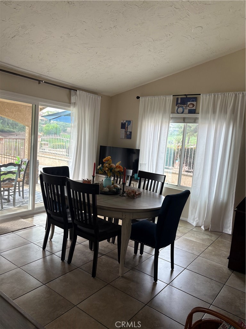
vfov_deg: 67.3
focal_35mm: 26
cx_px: 123
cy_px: 164
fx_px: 246
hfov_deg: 53.1
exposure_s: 1/120
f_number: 1.6
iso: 64
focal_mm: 5.96
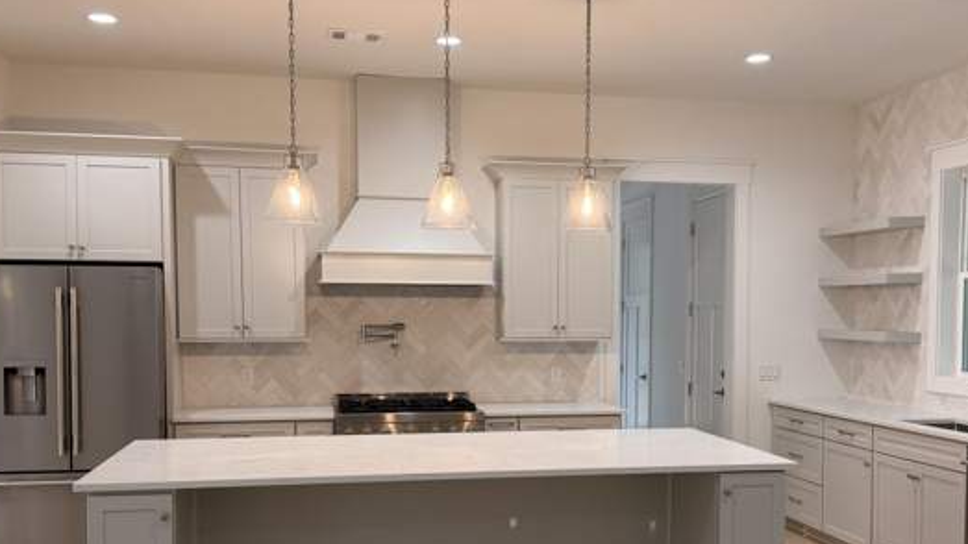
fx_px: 1027
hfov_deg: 50.4
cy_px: 368
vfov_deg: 29.5
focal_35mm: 40
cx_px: 537
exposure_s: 1/120
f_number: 1.78
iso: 160
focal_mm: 6.76
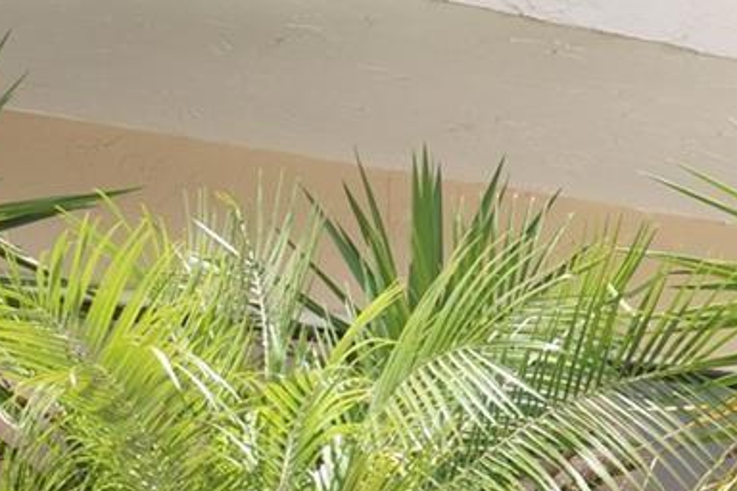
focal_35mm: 156
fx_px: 3195
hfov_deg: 12.2
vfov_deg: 8.8
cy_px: 464
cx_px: 1263
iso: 100
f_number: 8
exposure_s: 1/100
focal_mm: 25
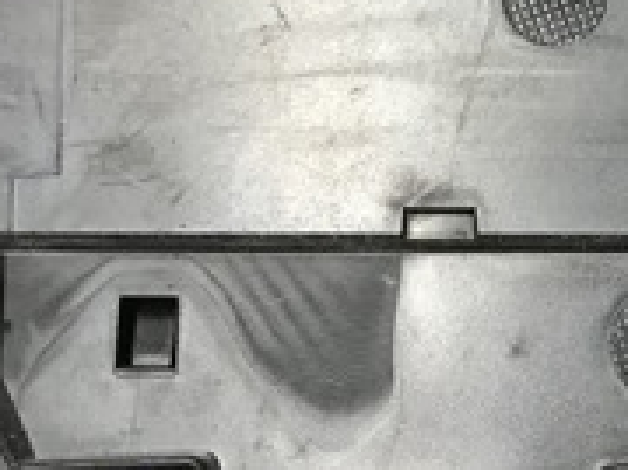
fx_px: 1813
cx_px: 656
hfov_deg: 19.0
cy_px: 2
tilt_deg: -76.9
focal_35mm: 100
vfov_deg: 14.5
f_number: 1.8
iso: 40
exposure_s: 1/33
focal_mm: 3.99
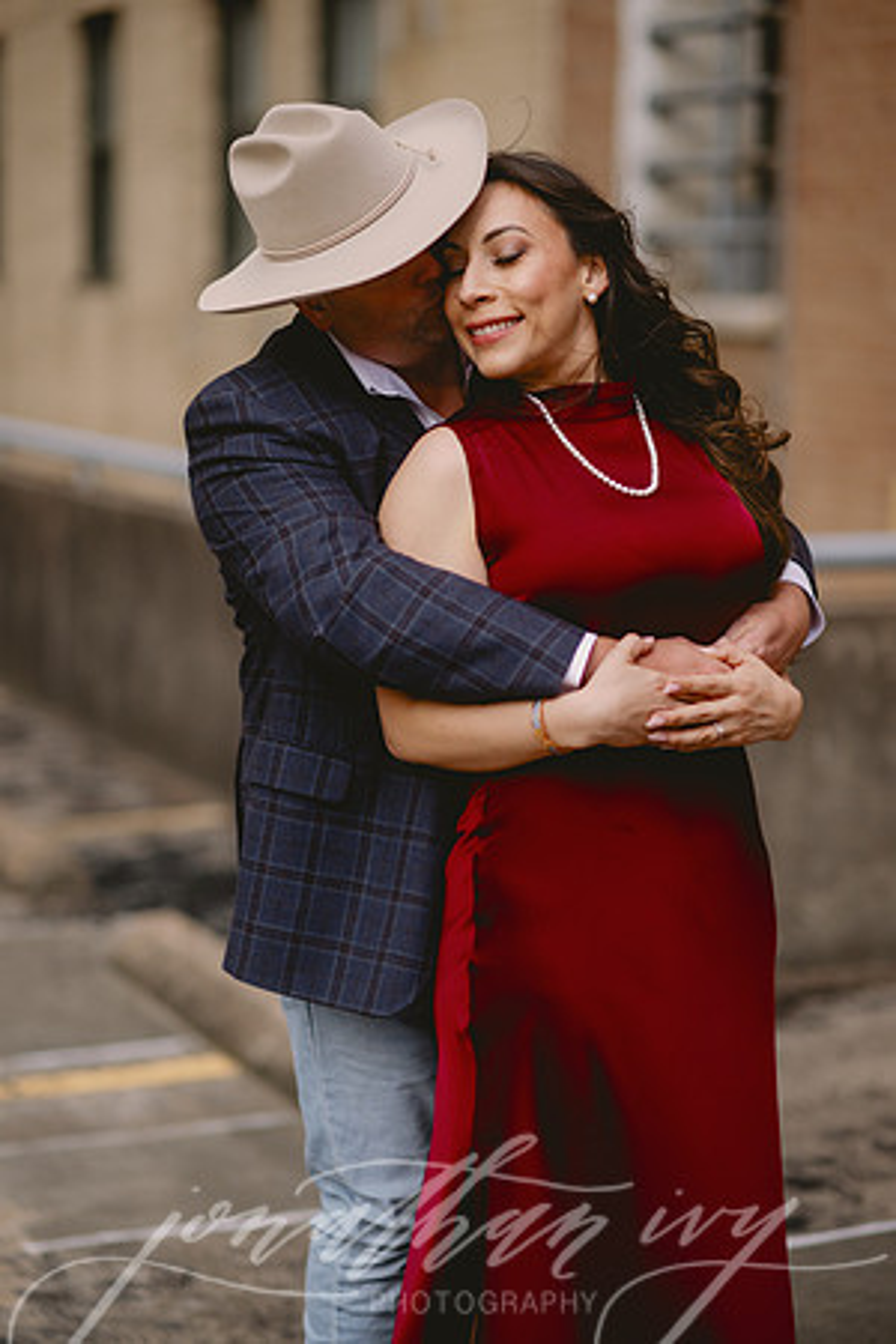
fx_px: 3173
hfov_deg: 16.1
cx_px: 448
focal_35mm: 85
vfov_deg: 23.9
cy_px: 672
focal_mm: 85
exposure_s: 1/1250
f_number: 2
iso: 200
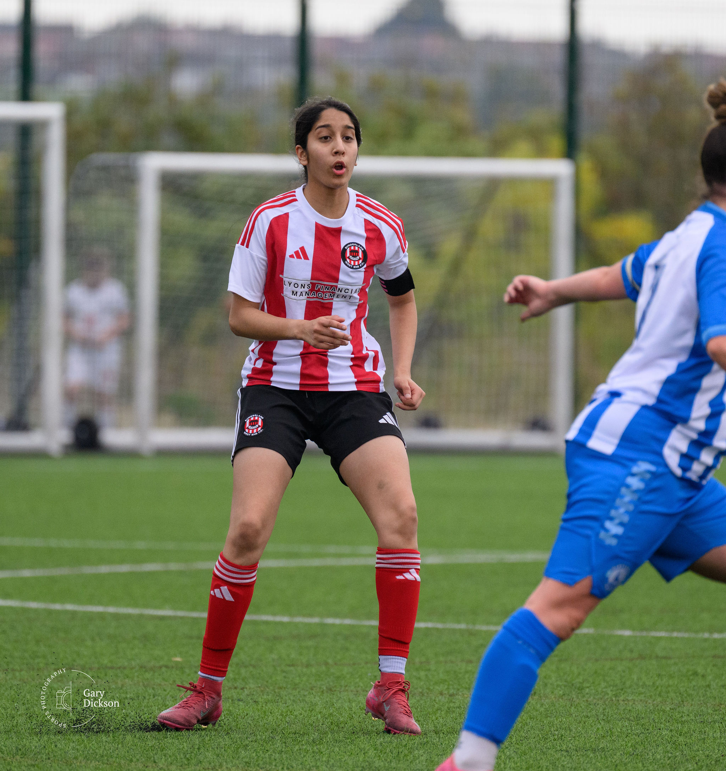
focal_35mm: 602
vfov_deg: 3.0
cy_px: 350
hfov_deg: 2.8
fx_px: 14743
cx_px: 339
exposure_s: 1/1000
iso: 2000
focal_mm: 400
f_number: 5.6
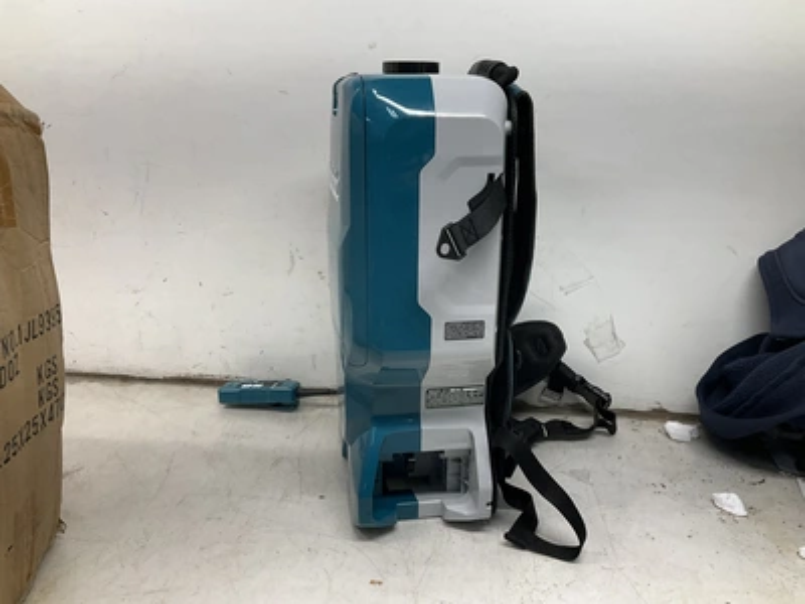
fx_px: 674
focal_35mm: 29
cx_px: 402
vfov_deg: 48.2
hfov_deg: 61.7
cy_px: 302
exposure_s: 1/120
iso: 40
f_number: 1.8
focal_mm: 3
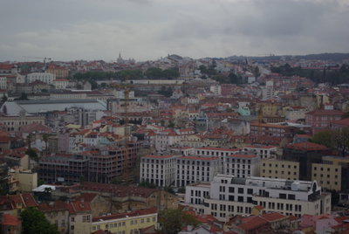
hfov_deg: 24.6
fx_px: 801
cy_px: 117
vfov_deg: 16.6
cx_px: 174
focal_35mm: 82
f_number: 5.6
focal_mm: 55
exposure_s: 1/90
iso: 100
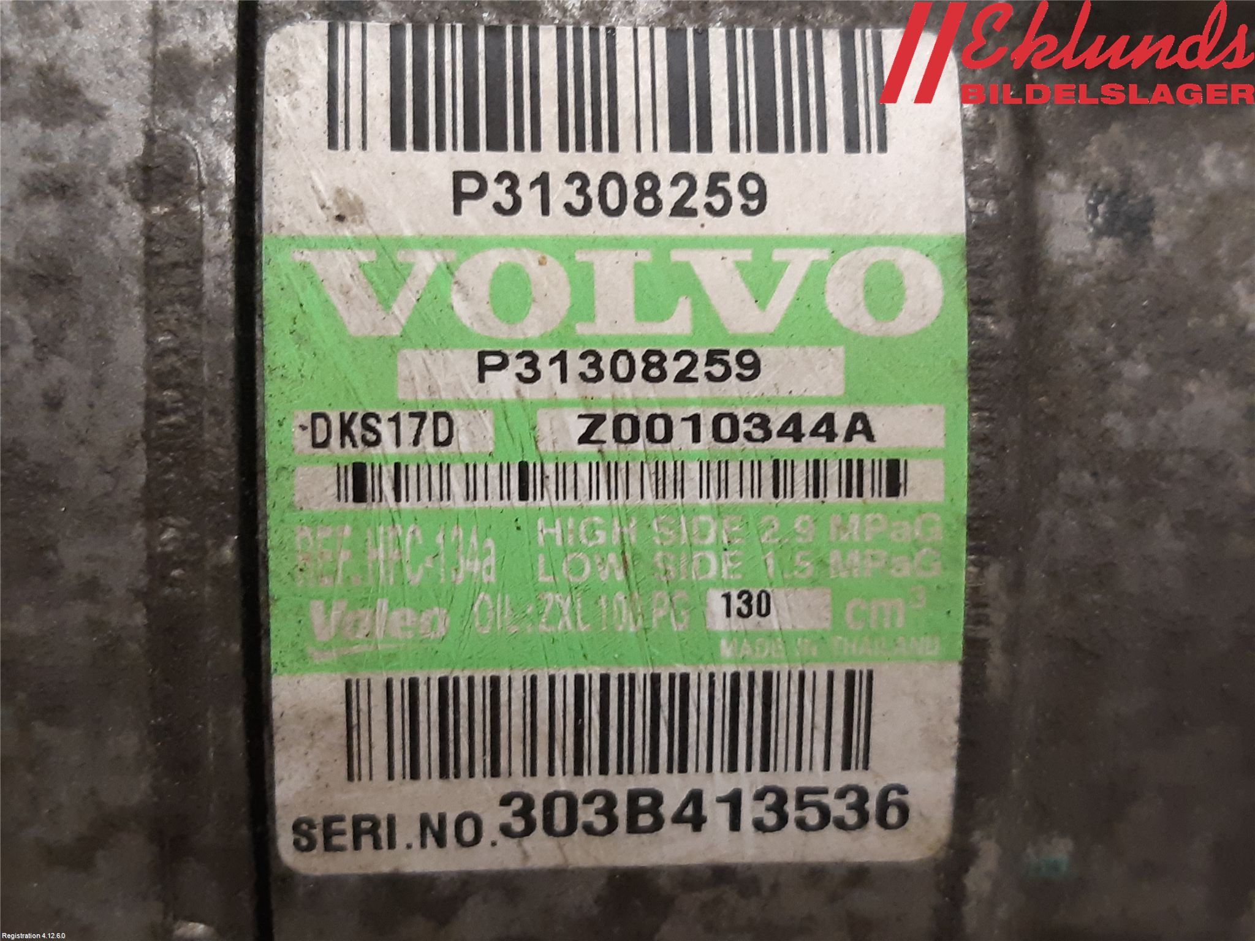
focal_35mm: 26
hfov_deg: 67.3
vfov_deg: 53.1
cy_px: 470
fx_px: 943
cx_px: 628
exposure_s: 1/50
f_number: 1.7
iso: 200
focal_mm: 3.93
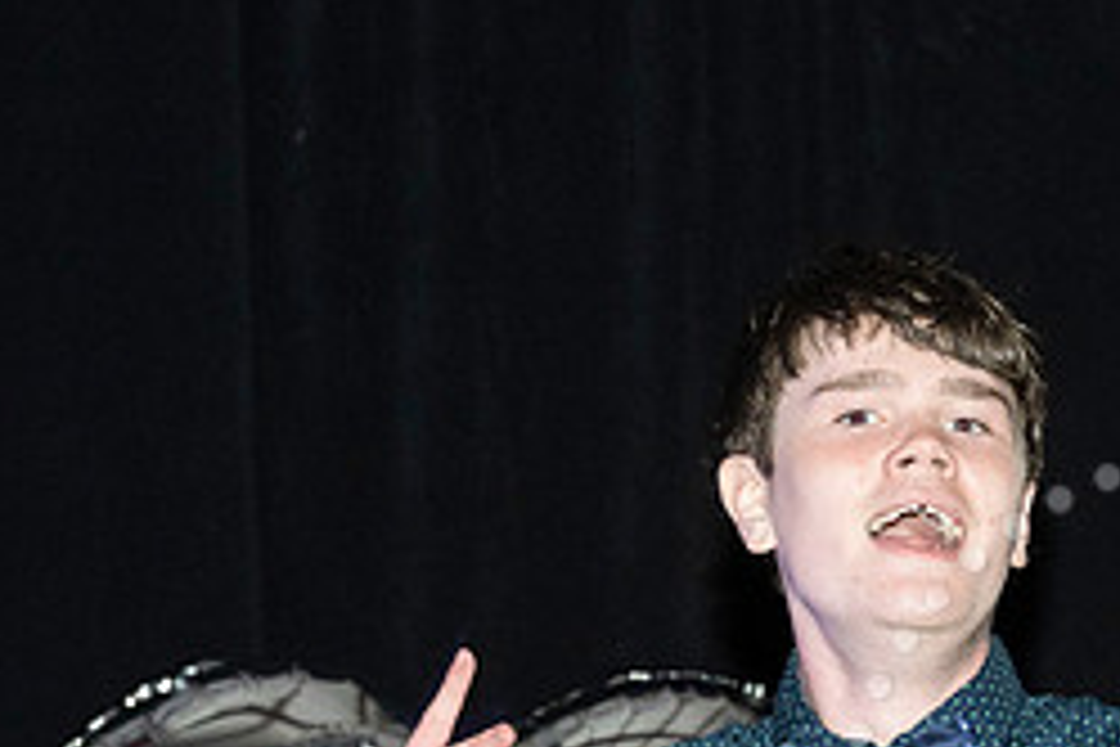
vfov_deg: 7.2
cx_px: 1362
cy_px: 983
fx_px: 5880
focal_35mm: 189
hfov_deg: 10.7
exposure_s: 1/100
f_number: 5.6
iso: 1000
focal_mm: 54
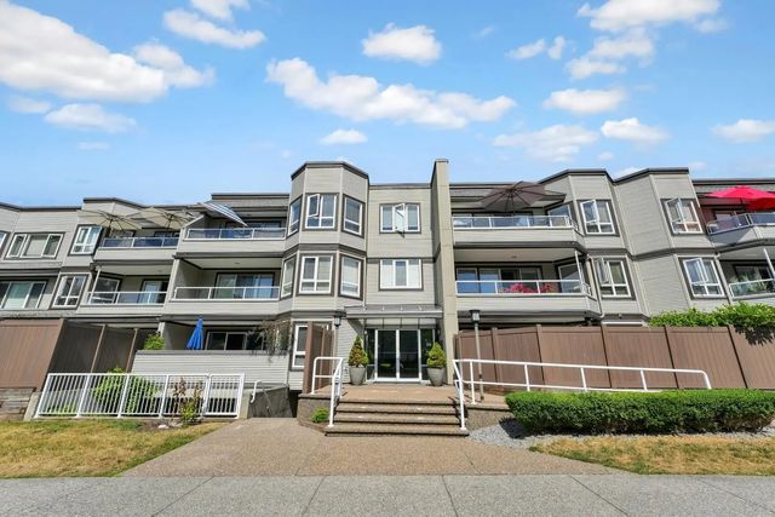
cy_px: 258
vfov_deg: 81.2
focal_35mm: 14
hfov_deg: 104.2
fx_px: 301
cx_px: 388
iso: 100
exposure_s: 1/250
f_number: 10
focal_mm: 14
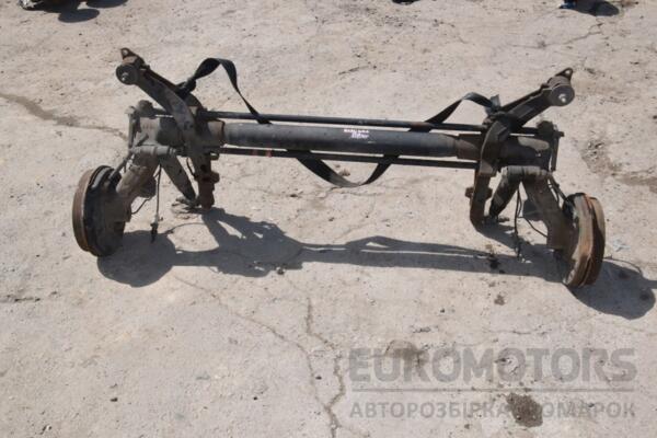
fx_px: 712
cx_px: 328
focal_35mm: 39
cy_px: 219
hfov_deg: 49.6
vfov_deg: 34.2
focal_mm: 26
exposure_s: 1/200
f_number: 25
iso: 800
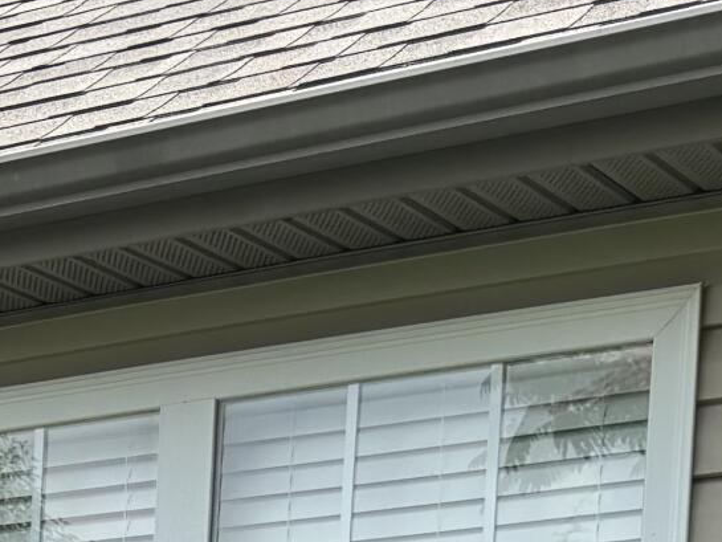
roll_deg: -1.0
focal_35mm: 132
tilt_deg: -4.6
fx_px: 2754
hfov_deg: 14.5
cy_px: 1280
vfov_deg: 9.9
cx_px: -132
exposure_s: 1/2252
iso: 80
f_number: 1.78
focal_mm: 6.76
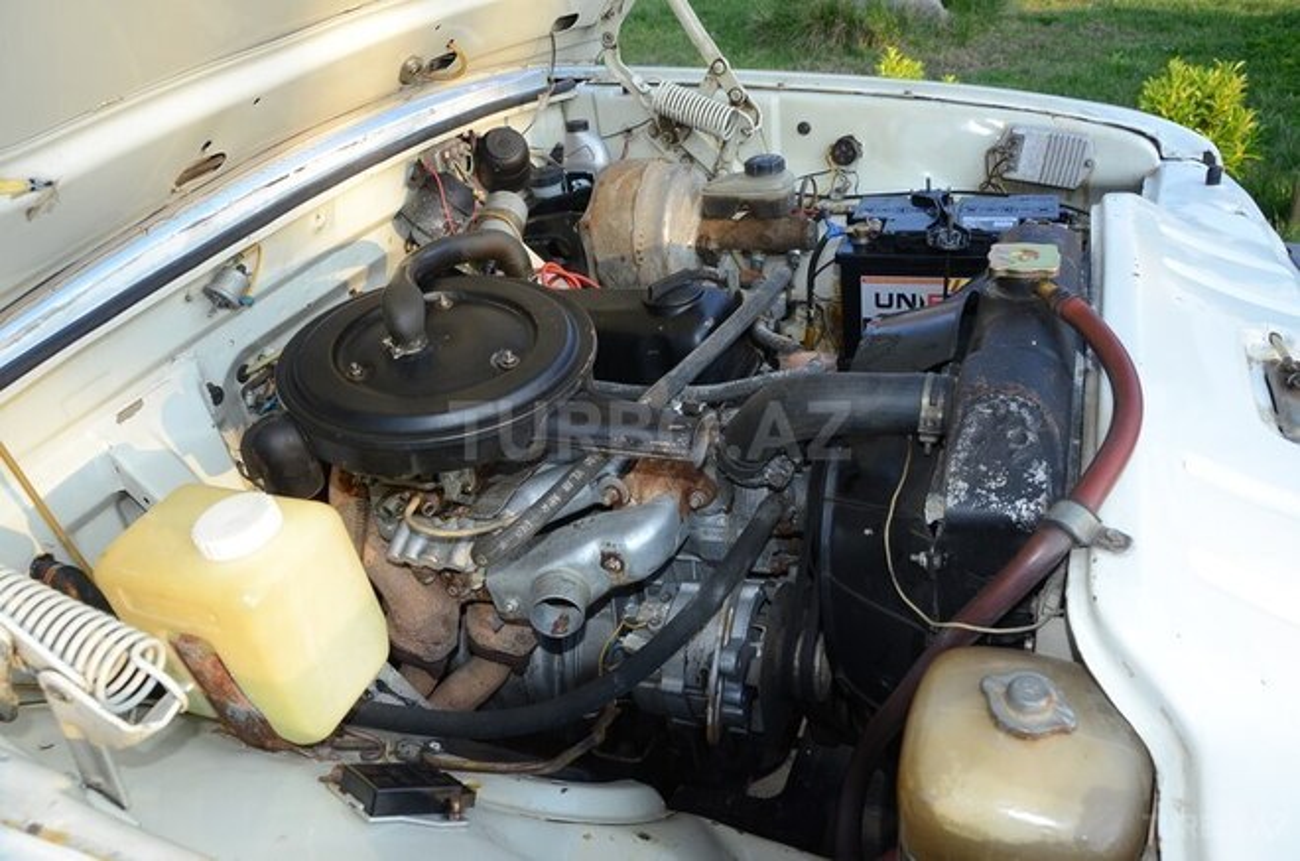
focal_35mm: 27
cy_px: 430
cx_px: 650
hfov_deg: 67.5
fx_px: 973
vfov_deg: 47.7
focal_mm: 18
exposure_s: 1/250
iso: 400
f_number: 7.1
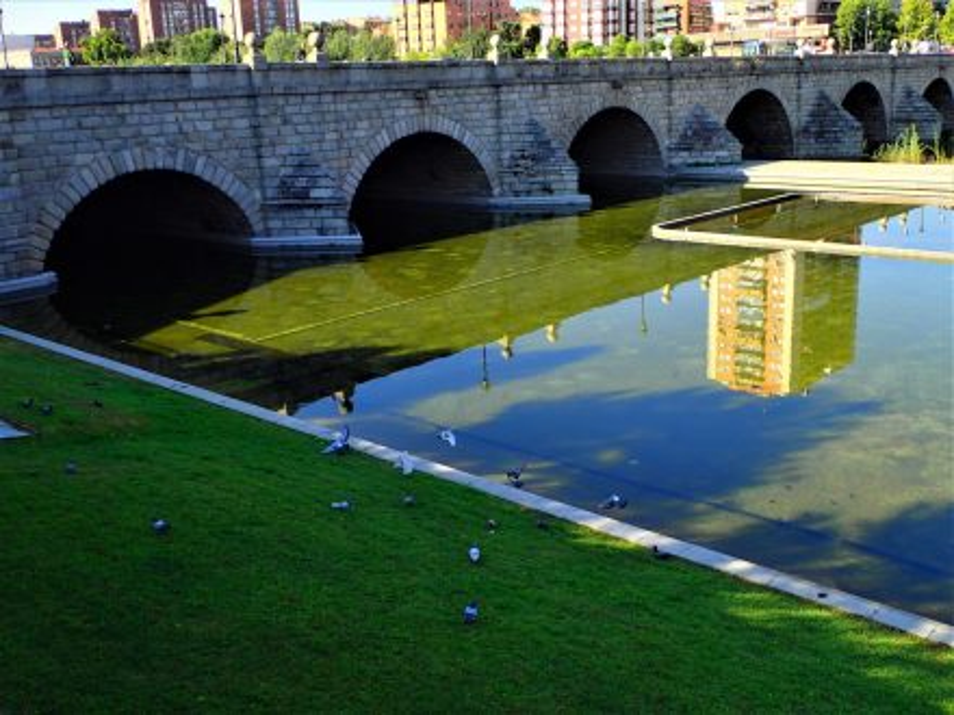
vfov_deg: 40.7
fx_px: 965
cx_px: 477
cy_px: 358
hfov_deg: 52.6
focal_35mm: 35
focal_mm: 6.42
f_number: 3.5
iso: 100
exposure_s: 1/500
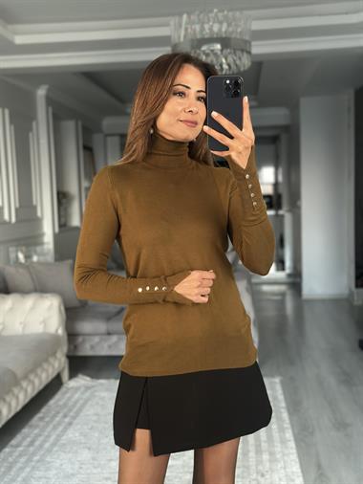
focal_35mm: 48
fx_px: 671
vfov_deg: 39.6
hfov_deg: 30.3
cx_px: 182
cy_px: 242
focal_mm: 6.86
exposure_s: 1/60
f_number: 1.78
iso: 250
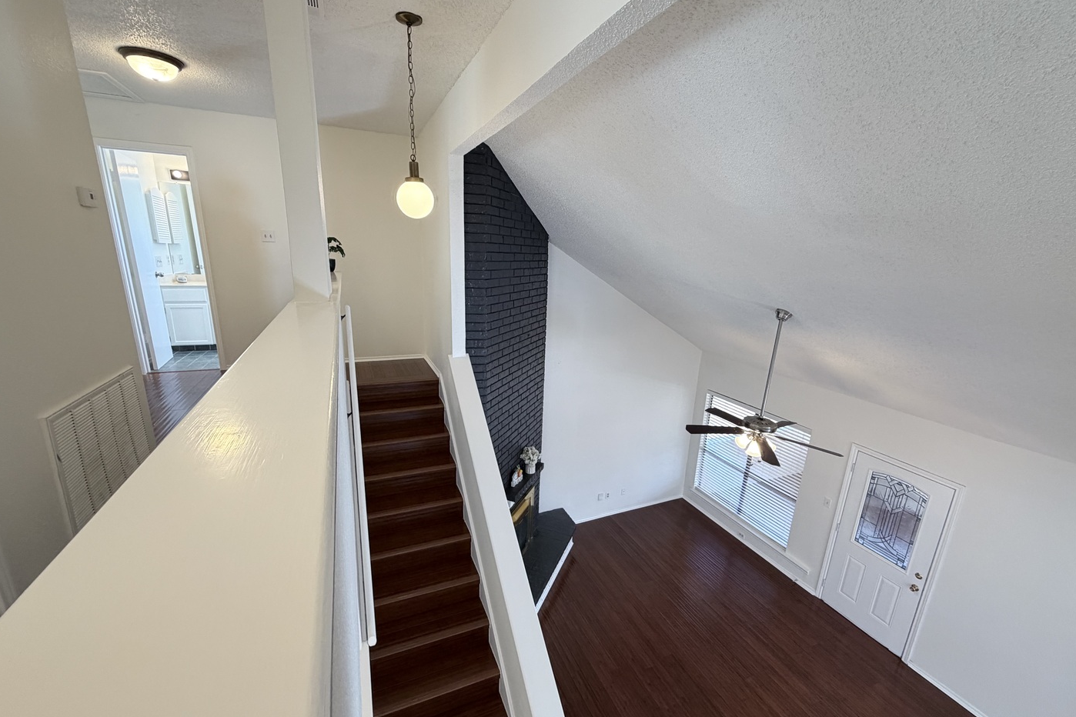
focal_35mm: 15
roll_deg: -2.1
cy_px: 375
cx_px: 543
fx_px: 448
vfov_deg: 77.3
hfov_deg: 100.4
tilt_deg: -16.2
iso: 200
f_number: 2.2
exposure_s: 1/120
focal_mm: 2.22
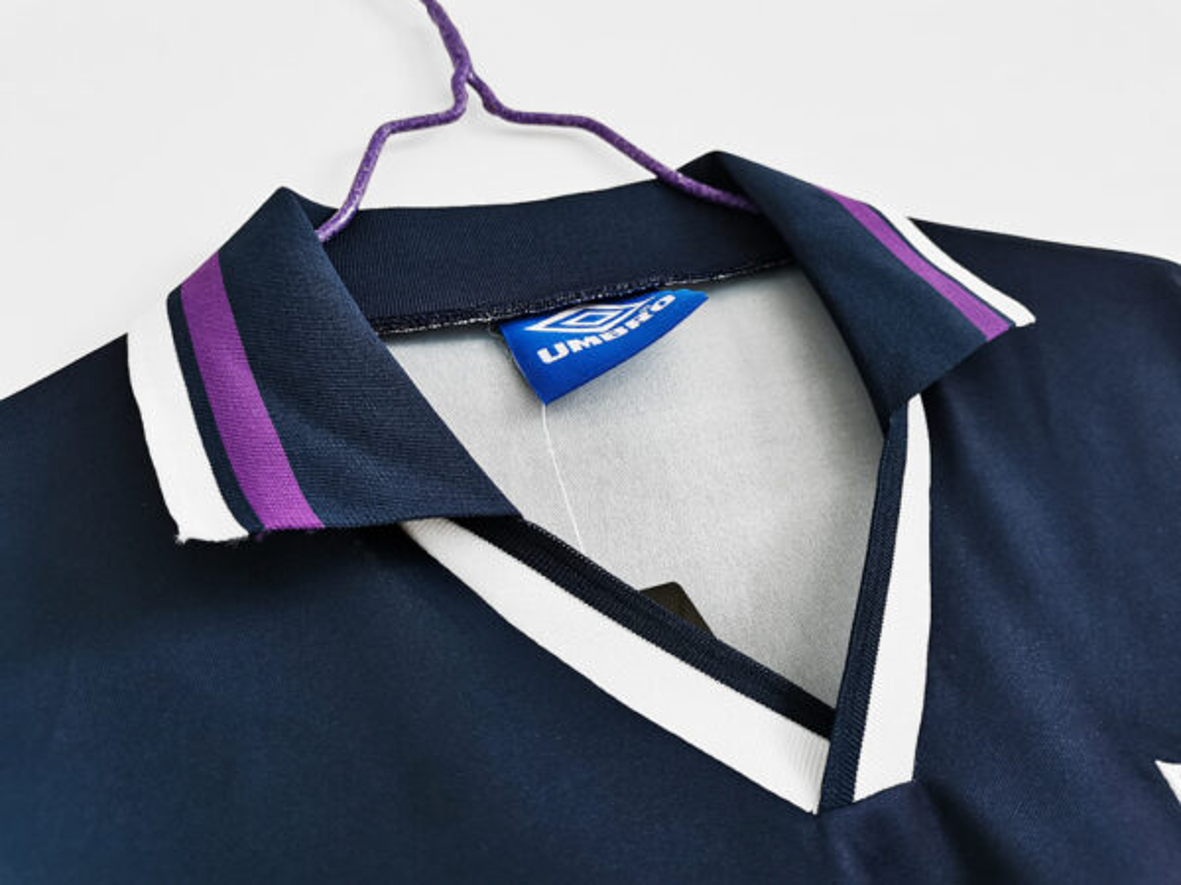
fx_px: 887
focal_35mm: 26
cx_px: 590
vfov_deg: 53.1
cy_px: 442
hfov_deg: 67.3
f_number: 1.8
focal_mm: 5.58
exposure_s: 1/50
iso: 400
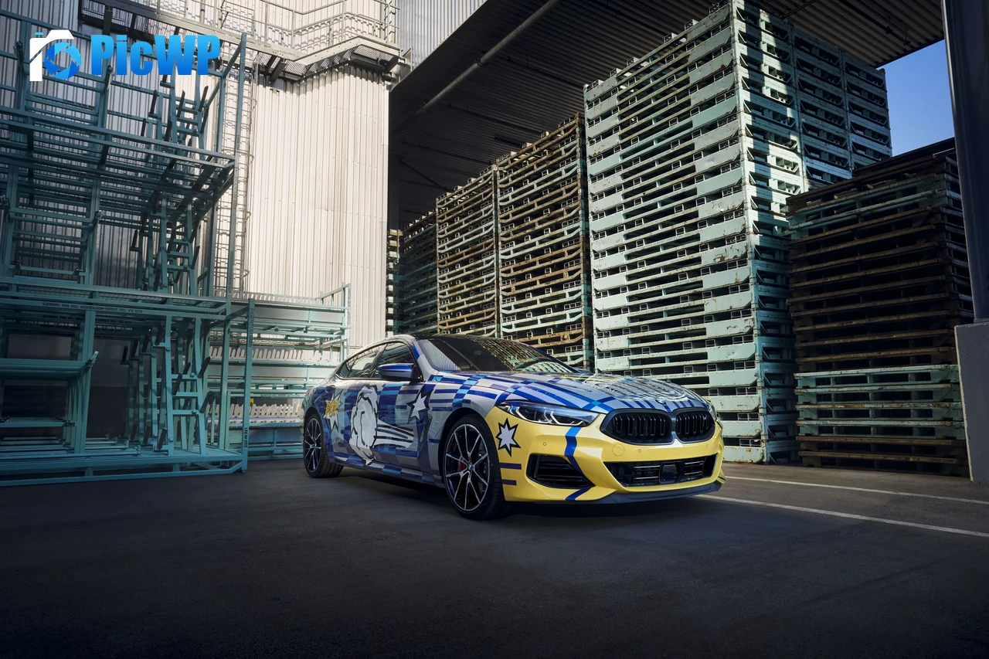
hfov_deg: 73.8
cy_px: 330
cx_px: 494
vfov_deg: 53.1
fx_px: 659
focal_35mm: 24
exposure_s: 1/400
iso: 200
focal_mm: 24
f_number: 9
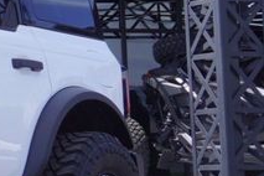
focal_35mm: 173
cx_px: -290
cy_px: -19
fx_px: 1269
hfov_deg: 10.7
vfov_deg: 7.9
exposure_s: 1/125
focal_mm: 24
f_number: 9
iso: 100
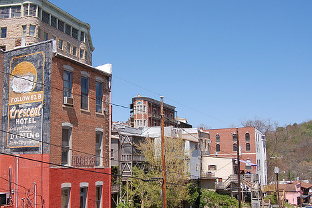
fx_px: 355
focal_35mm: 41
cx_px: 134
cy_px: 122
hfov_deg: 47.3
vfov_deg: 32.5
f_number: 9
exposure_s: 1/320
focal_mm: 22
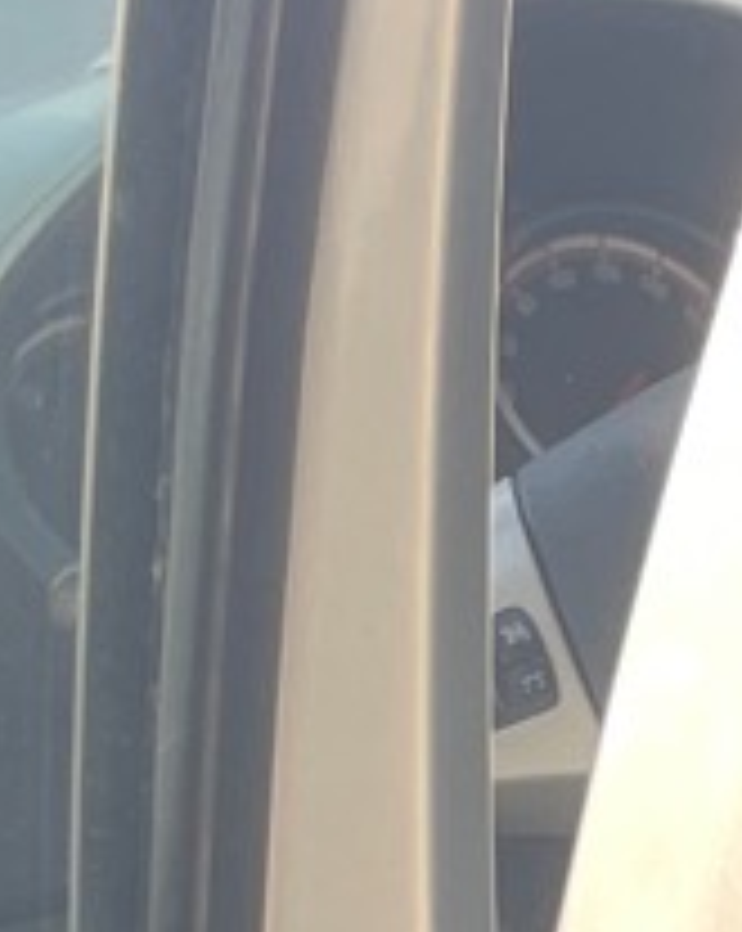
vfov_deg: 7.7
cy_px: 2710
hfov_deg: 6.5
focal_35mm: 221
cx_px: 2060
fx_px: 6080
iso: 40
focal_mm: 4.2
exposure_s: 1/121
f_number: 1.6
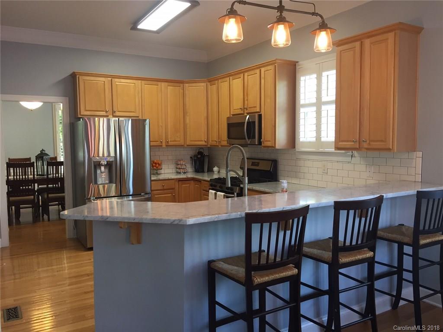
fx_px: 371
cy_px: 166
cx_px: 222
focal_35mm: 29
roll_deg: +0.1
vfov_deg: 48.2
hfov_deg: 61.7
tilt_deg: -3.8
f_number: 2.2
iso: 64
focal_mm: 4.15
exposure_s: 1/30
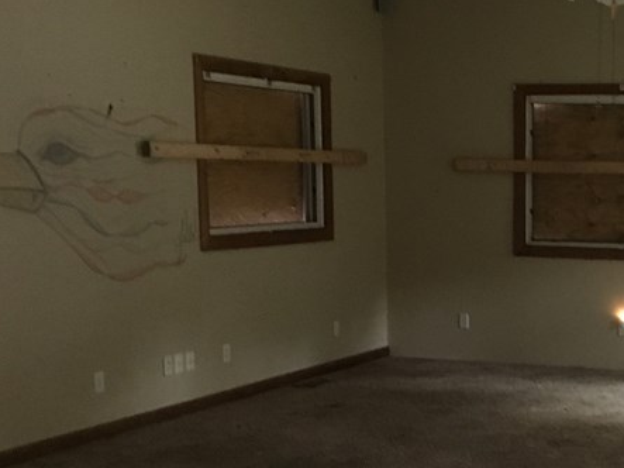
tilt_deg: -6.7
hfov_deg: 27.0
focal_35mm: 67
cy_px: 333
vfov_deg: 21.8
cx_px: 652
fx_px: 1207
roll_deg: -0.6
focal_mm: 4.15
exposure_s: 1/15
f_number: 2.2
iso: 200
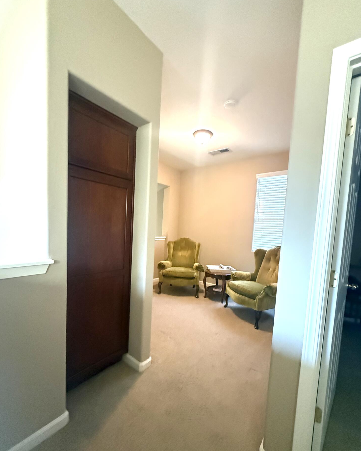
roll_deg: -2.9
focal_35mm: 15
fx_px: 200
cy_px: 244
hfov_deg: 84.0
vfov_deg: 96.6
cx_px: 180
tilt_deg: -3.7
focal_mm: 2.22
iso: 1250
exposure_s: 1/60
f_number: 2.2
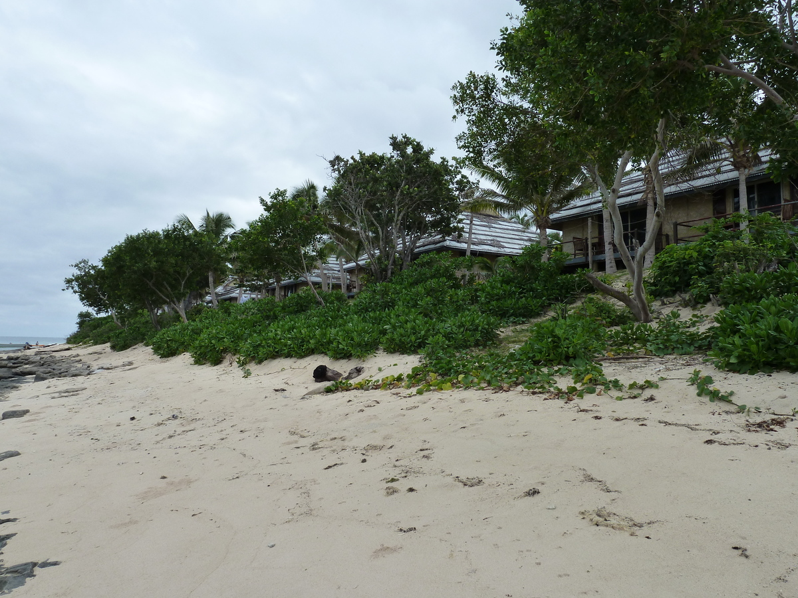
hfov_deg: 69.4
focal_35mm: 25
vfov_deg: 54.9
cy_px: 299
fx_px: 576
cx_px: 399
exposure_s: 1/400
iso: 125
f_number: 5
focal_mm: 4.1
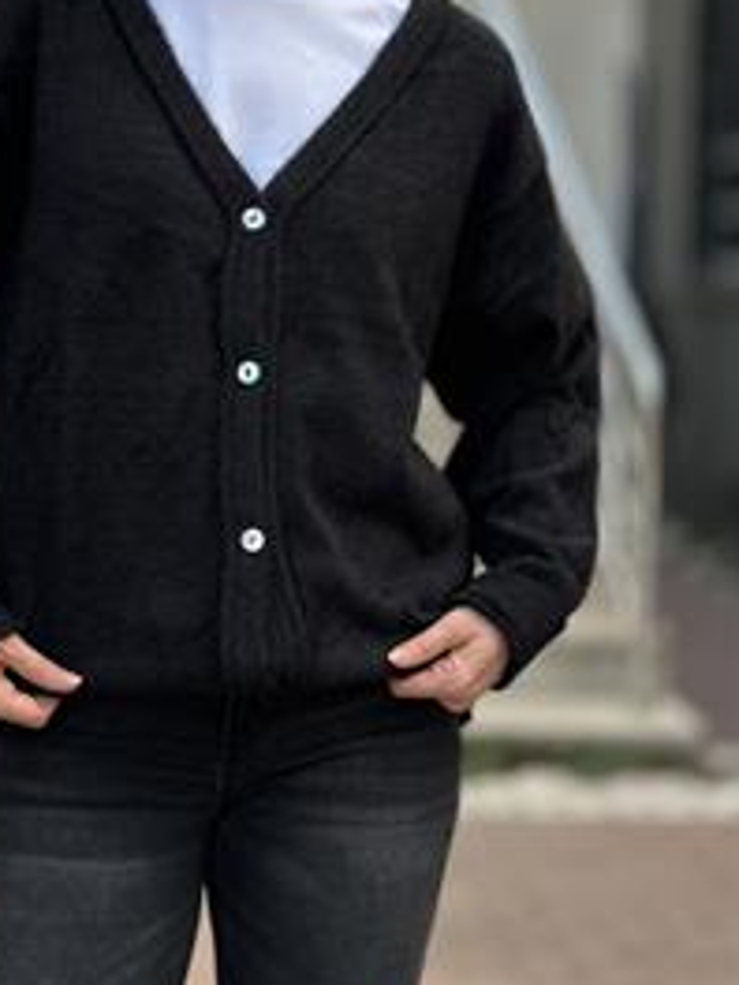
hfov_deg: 19.5
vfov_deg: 25.8
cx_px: 168
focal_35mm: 75
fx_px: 2135
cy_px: 308
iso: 80
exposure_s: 1/571
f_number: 1.78
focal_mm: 6.86
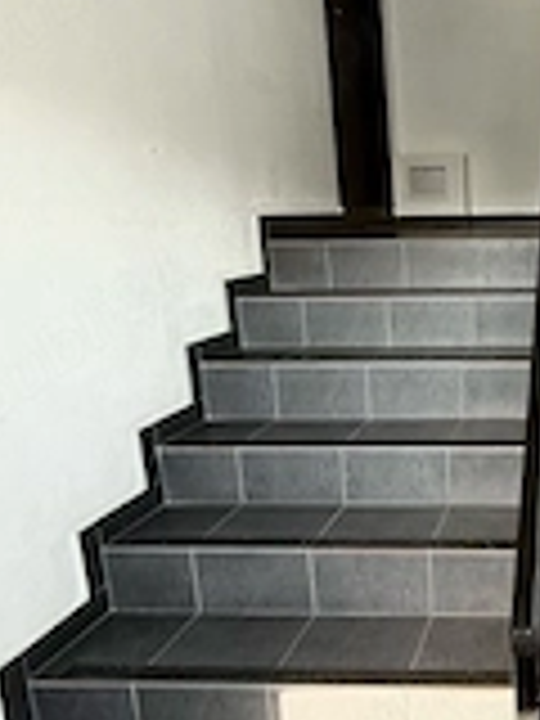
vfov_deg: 52.6
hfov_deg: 36.2
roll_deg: +1.1
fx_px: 728
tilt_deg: -12.5
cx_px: 554
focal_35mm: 35
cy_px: 369
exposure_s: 1/99
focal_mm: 2.22
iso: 100
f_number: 2.2
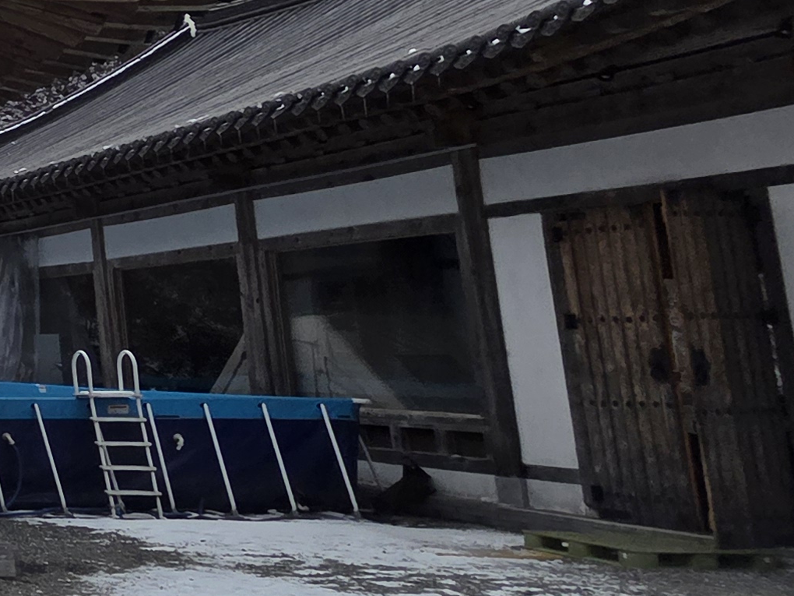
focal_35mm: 51
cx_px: -689
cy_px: 179
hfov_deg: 21.2
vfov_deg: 28.3
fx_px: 1170
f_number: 2.2
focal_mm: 2.2
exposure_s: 1/1391
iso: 50
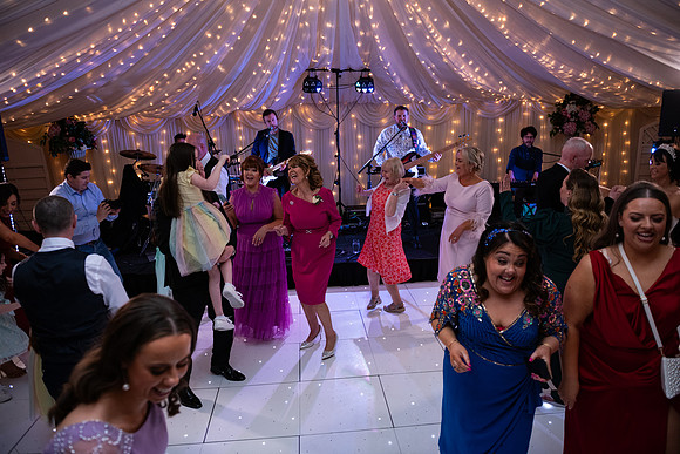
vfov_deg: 53.2
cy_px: 227
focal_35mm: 24
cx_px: 340
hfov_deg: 73.7
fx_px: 453
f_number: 3.5
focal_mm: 24
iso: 1000
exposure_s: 1/160
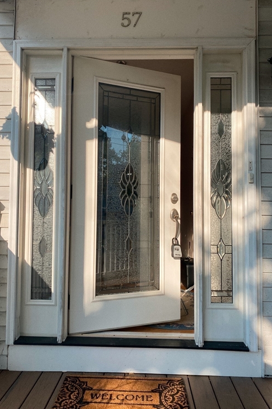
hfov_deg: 46.3
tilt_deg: +3.0
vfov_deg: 65.5
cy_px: 200
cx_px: 129
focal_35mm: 28
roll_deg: -0.9
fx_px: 318
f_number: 1.8
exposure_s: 1/1678
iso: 32
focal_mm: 4.25
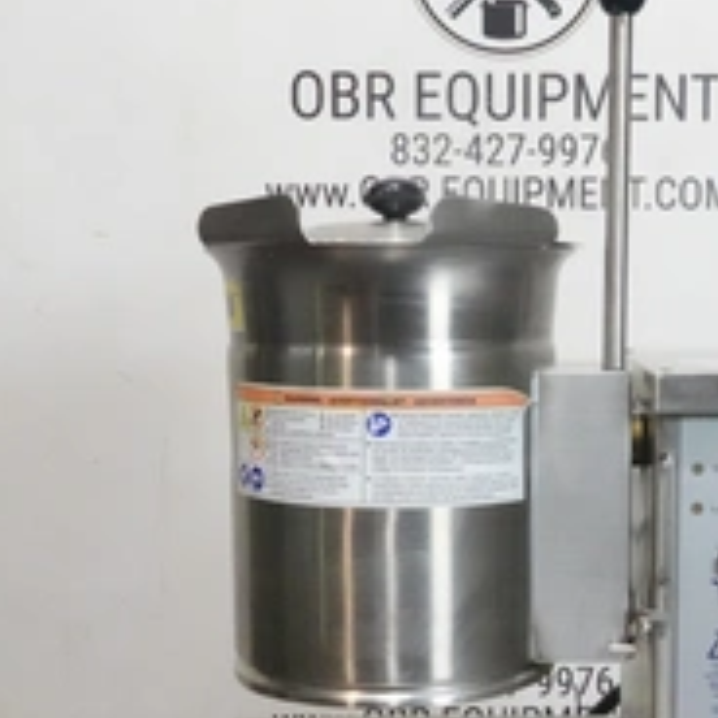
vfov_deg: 29.0
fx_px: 1385
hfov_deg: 28.7
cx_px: 523
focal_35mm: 59
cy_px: 412
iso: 5000
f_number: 9
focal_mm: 11.76
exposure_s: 1/40
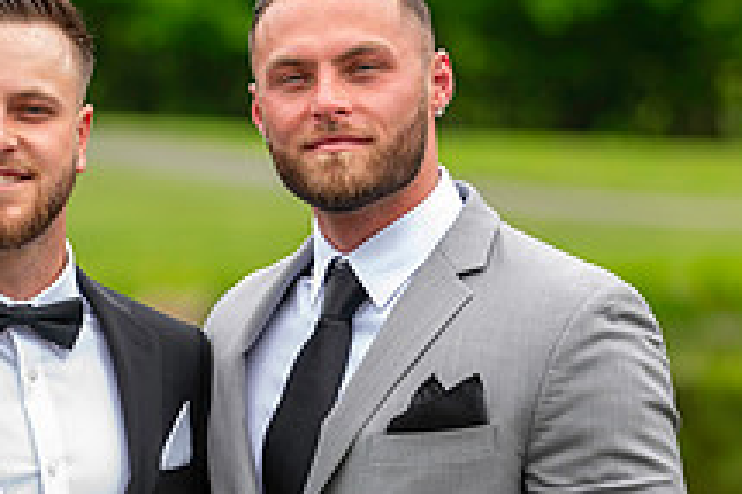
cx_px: 248
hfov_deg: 6.4
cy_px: 349
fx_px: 6652
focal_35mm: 323
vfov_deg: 4.2
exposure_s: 1/250
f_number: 2.8
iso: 64
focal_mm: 120
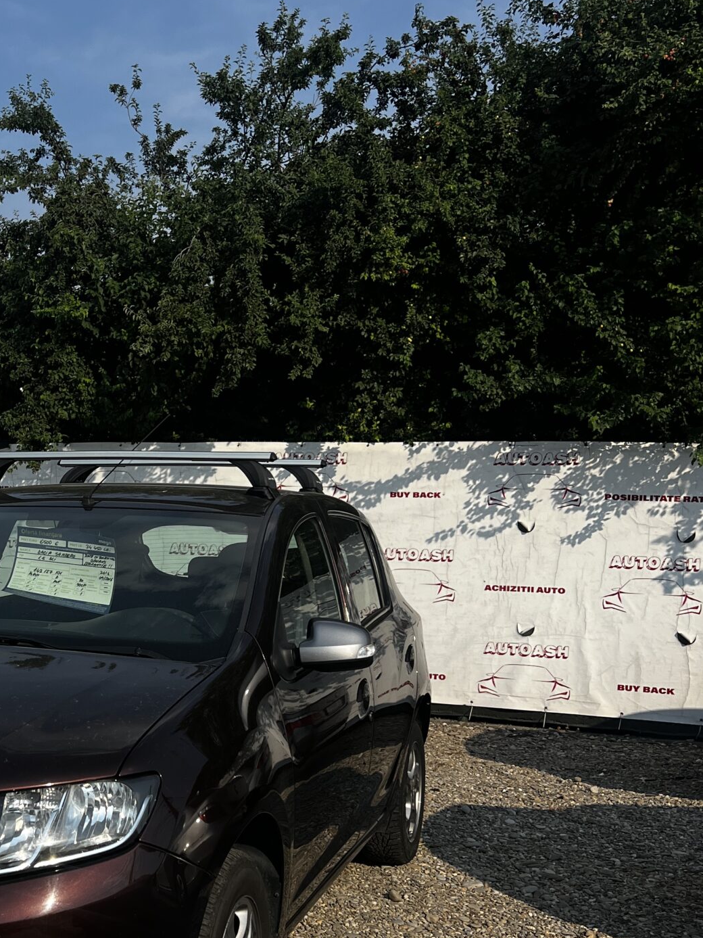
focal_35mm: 48
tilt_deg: -2.1
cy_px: 607
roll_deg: -0.2
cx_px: 73
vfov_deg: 39.3
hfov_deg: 29.1
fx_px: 1300
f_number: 1.5
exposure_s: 1/6579
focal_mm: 5.7
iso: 50
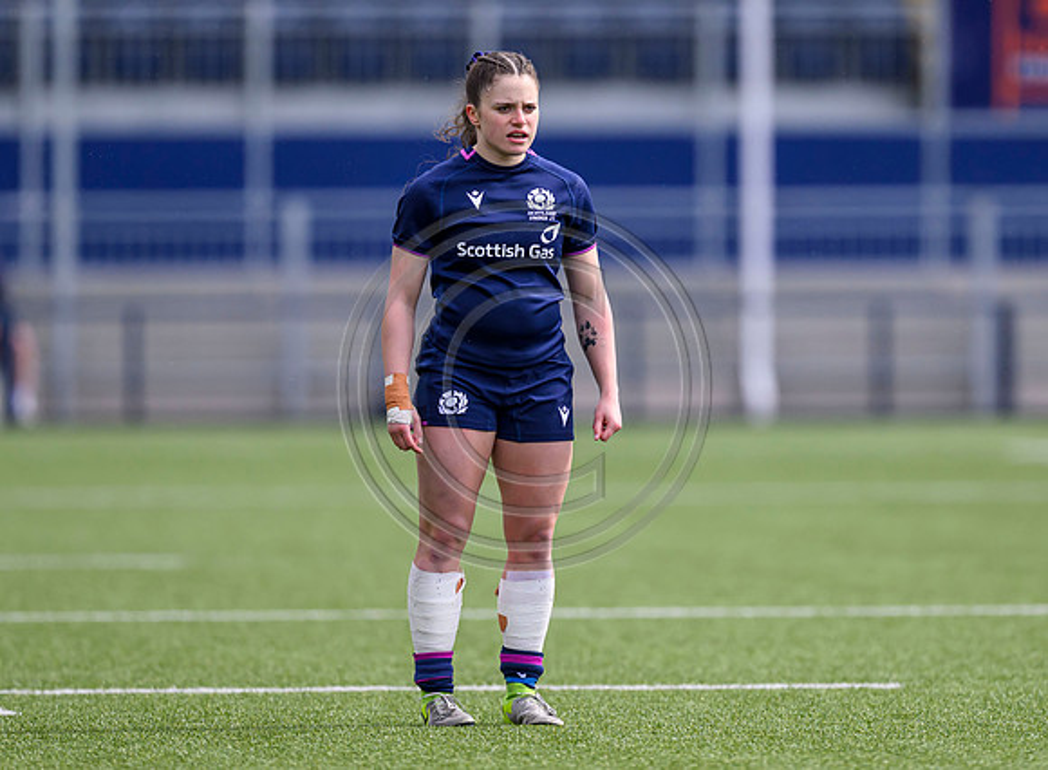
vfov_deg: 2.1
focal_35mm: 685
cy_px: 265
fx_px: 20582
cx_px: 593
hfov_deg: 2.9
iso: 500
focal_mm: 400
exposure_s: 1/4000
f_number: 3.2
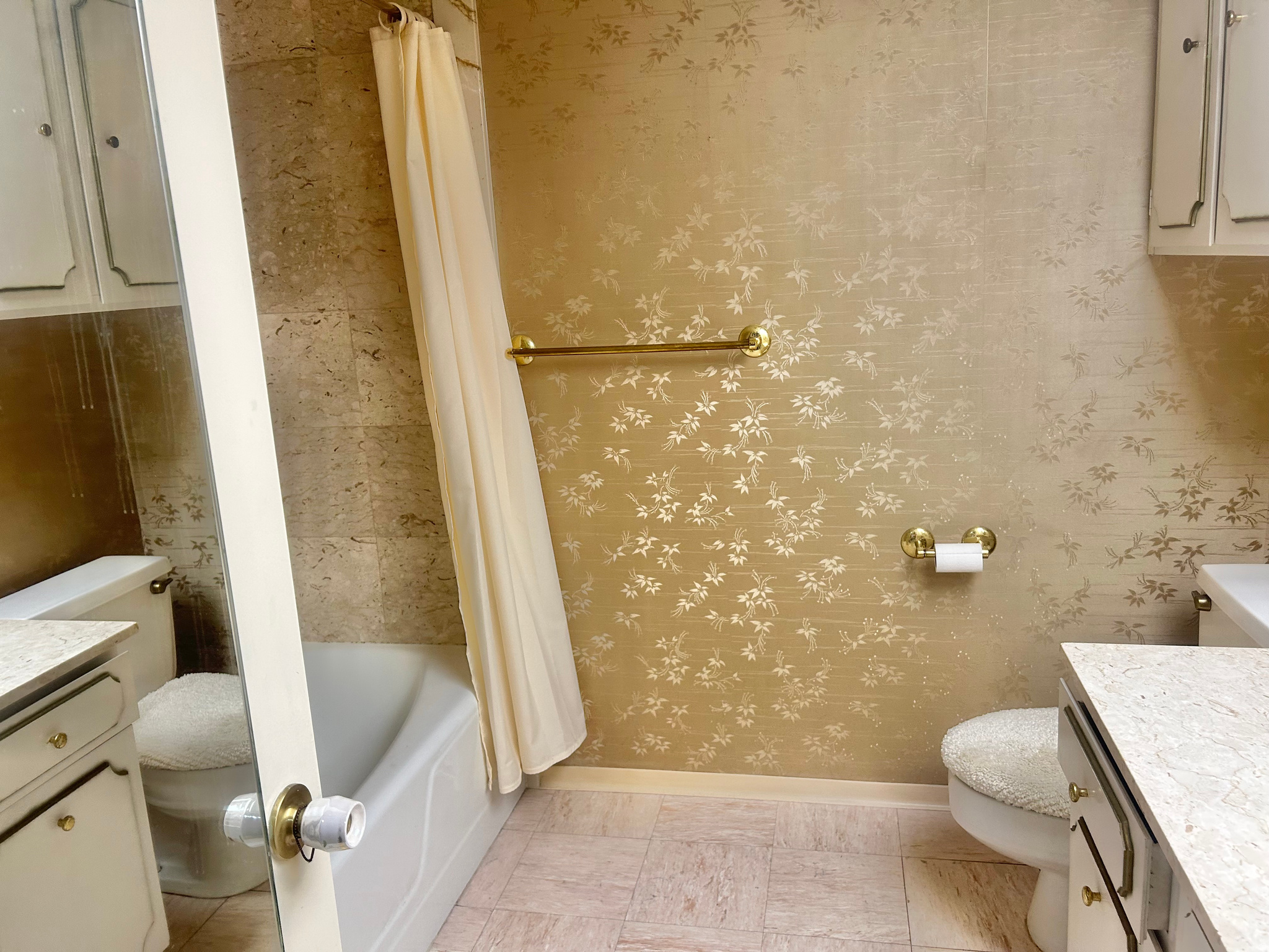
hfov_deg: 67.3
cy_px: 476
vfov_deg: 53.1
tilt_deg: -12.9
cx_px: 634
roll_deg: +3.2
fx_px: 953
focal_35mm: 26
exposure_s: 1/120
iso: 125
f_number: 1.5
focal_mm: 5.7
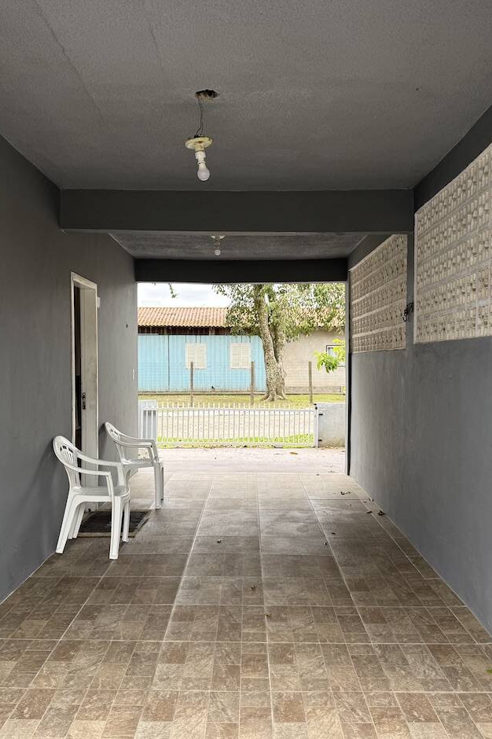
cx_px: 233
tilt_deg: -0.4
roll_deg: -0.1
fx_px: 697
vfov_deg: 55.8
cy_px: 374
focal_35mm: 34
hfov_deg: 38.8
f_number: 1.78
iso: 100
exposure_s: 1/665
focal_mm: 6.76
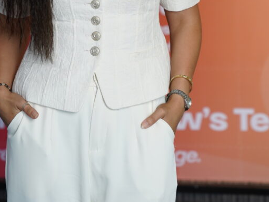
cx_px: 108
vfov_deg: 10.8
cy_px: -40
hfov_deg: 14.6
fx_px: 1049
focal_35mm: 135
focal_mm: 70
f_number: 3.2
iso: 320
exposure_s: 1/100
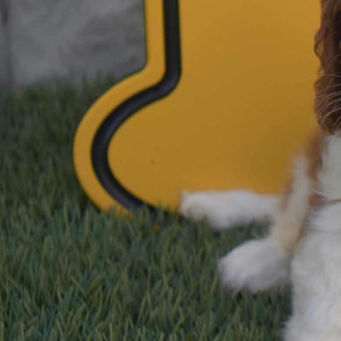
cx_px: 440
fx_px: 2118
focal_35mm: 190
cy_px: 198
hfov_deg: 9.1
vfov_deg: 9.2
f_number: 5.3
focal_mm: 46
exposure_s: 1/200
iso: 200
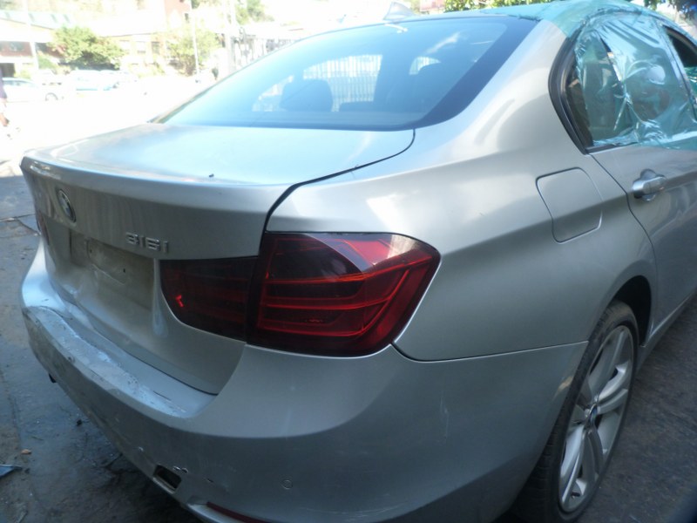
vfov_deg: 54.9
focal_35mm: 25
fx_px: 503
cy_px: 262
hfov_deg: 69.4
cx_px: 348
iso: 125
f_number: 2.8
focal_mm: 4.5
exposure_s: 1/100
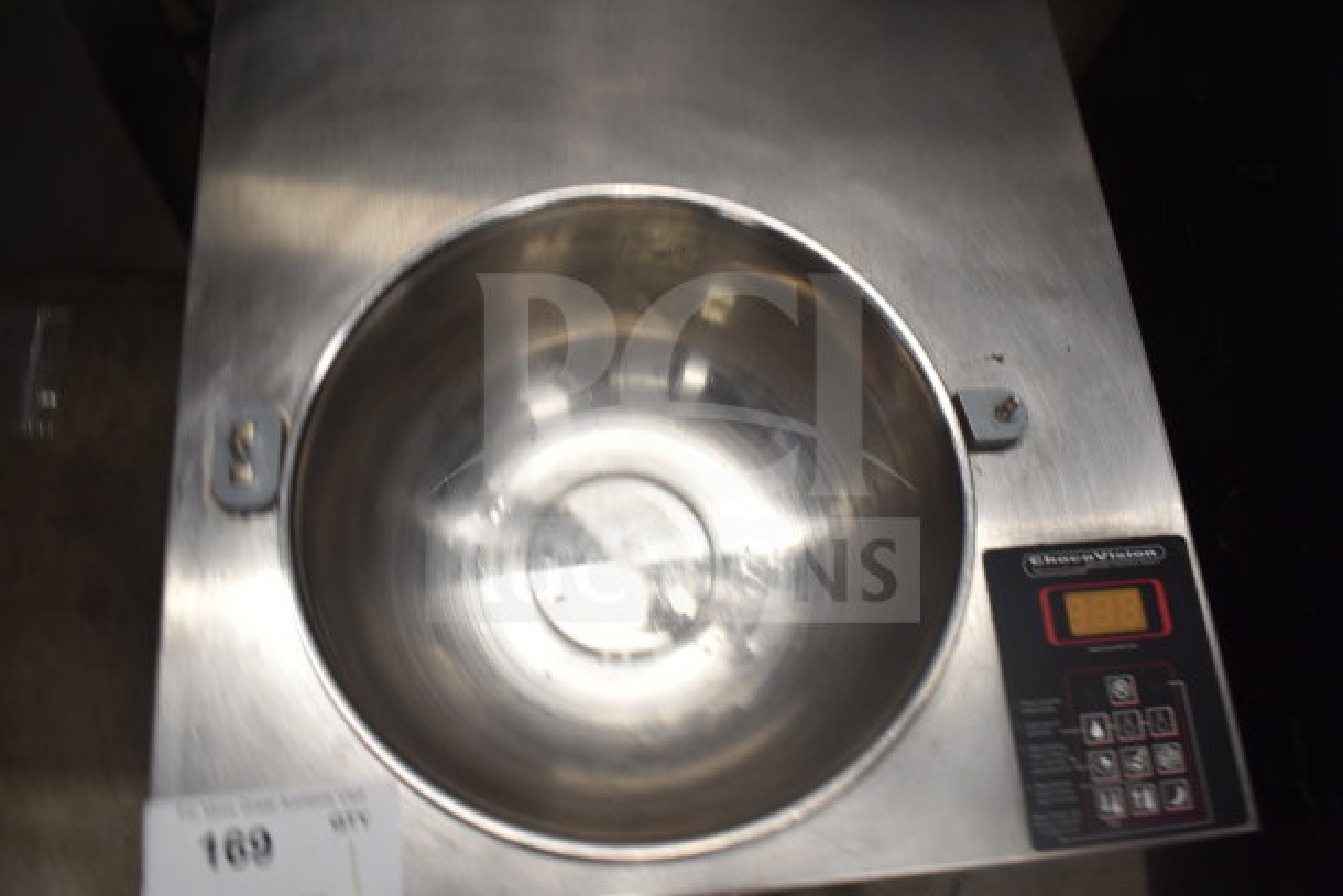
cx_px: 672
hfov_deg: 67.4
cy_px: 448
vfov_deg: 48.0
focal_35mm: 27
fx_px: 1007
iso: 360
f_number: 3.5
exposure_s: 1/30
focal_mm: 18
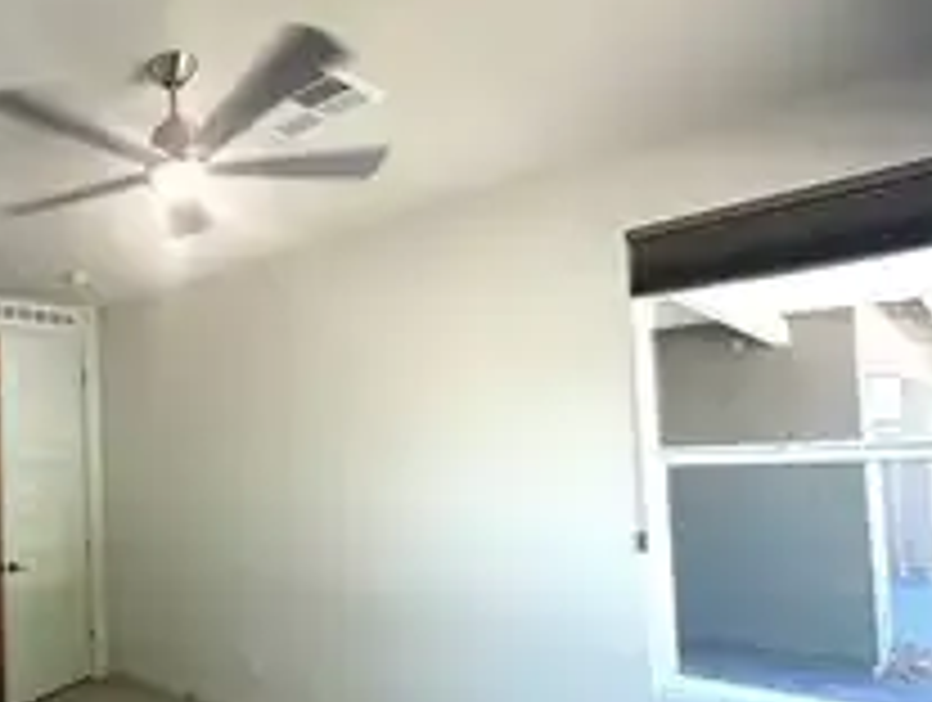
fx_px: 728
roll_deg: +1.6
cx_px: 90
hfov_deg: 56.2
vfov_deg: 50.9
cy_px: 441
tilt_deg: +2.6
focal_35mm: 27
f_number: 2.2
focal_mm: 2.22
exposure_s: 1/120
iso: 100
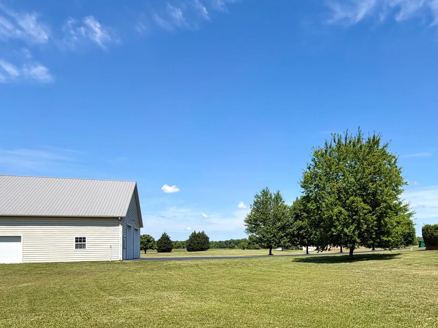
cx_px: 309
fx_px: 329
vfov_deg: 51.3
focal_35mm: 26
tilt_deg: +1.6
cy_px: 236
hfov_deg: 64.6
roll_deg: +0.2
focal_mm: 2.22
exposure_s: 1/770
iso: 25
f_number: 2.2
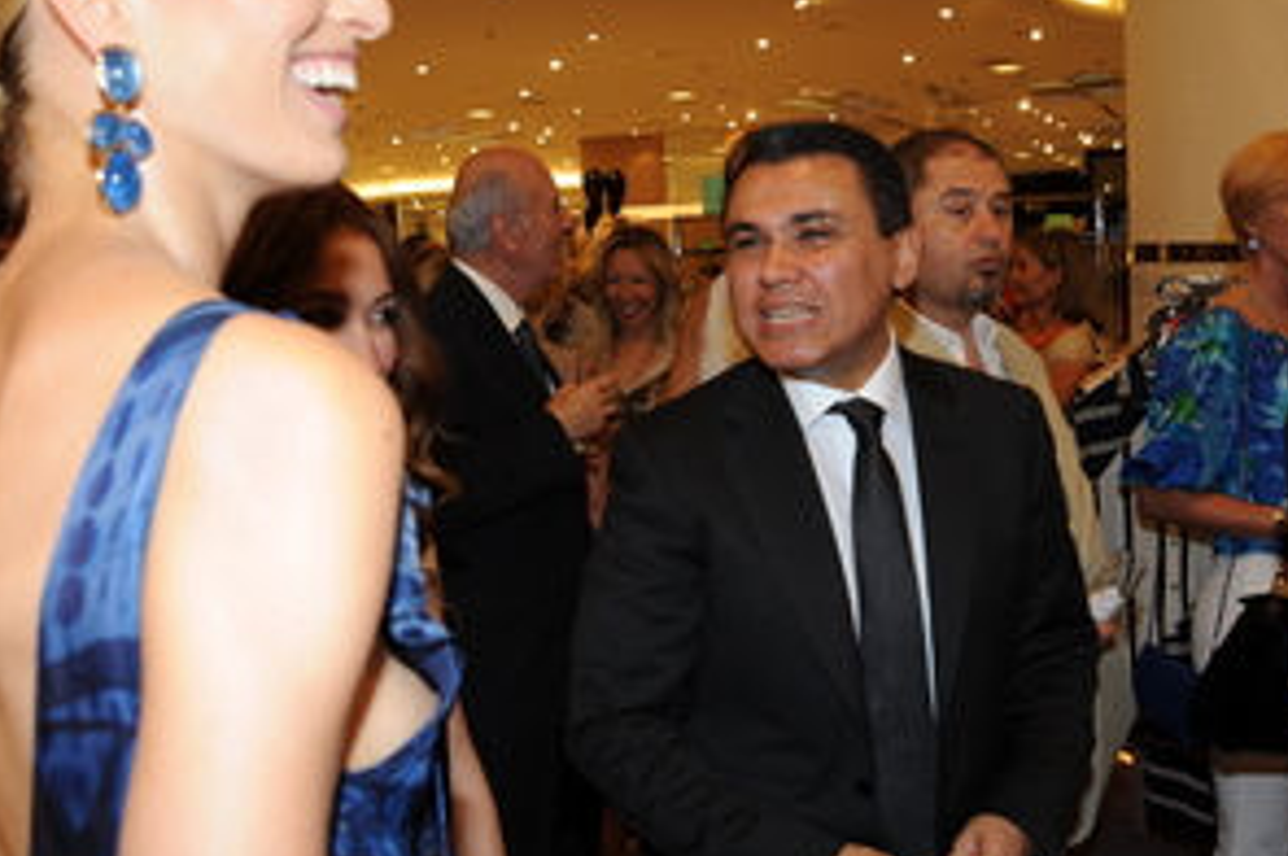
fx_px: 1394
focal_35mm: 39
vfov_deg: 34.1
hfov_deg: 49.5
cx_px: 725
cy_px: 456
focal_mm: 24
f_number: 5.6
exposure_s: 1/60
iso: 400
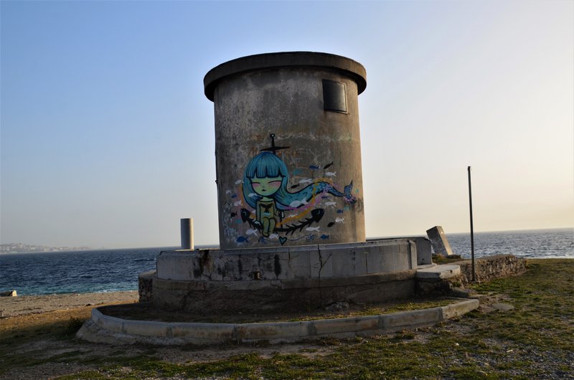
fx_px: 525
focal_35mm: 33
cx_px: 287
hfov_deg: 57.3
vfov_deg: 39.8
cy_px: 190
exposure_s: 1/160
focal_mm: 22
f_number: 9
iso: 250
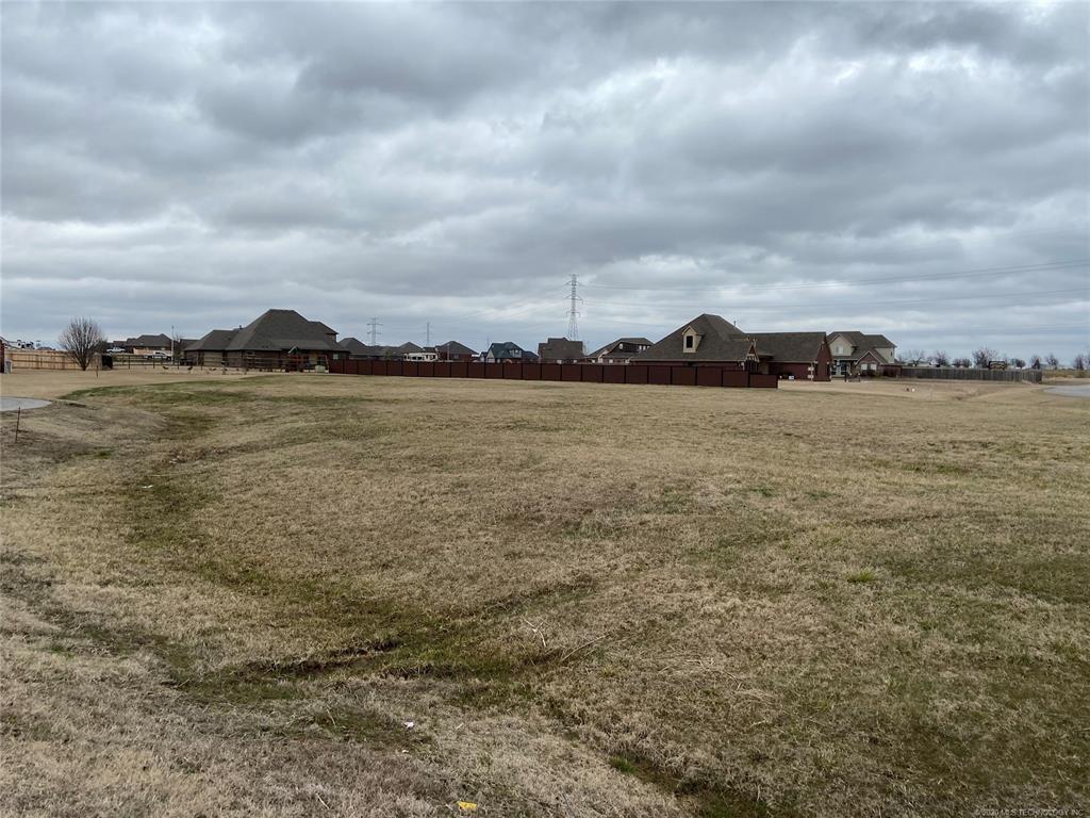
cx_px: 545
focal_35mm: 26
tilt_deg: -2.8
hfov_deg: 67.3
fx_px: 819
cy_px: 409
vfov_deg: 53.1
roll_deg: -1.0
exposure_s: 1/1318
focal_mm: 4.25
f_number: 1.8
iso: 32
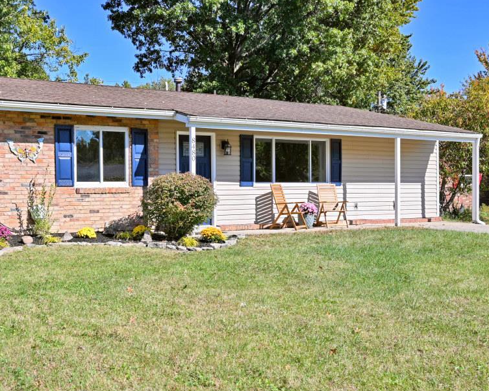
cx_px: 185
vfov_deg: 34.2
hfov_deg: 41.8
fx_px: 636
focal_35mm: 44
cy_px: 203
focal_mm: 23.5
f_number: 7.1
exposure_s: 1/320
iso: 100
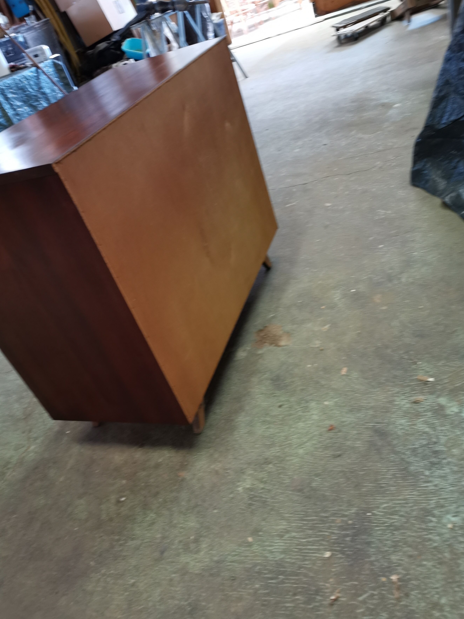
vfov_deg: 63.4
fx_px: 500
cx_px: 234
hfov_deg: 49.7
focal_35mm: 28
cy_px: 309
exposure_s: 1/33.3
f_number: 1.8
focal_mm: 5.58
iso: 320
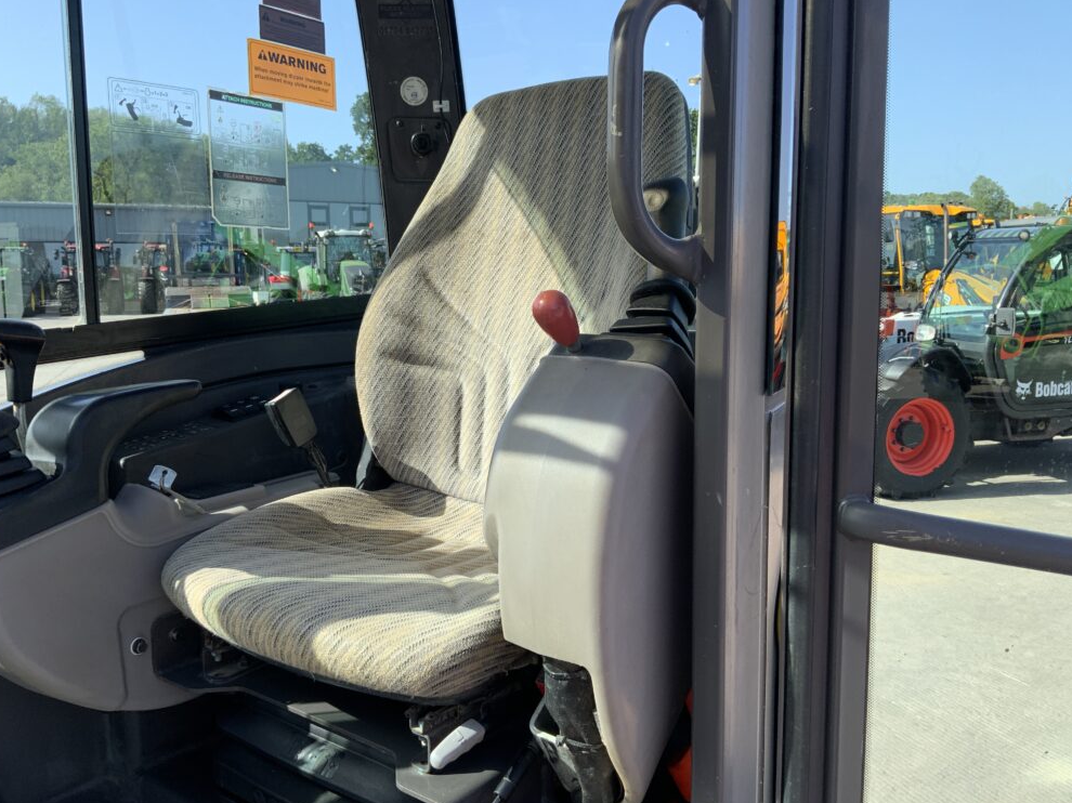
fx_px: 929
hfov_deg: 60.0
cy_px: 394
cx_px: 523
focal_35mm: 30
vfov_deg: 46.8
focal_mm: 3
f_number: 1.8
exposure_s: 1/642
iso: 16
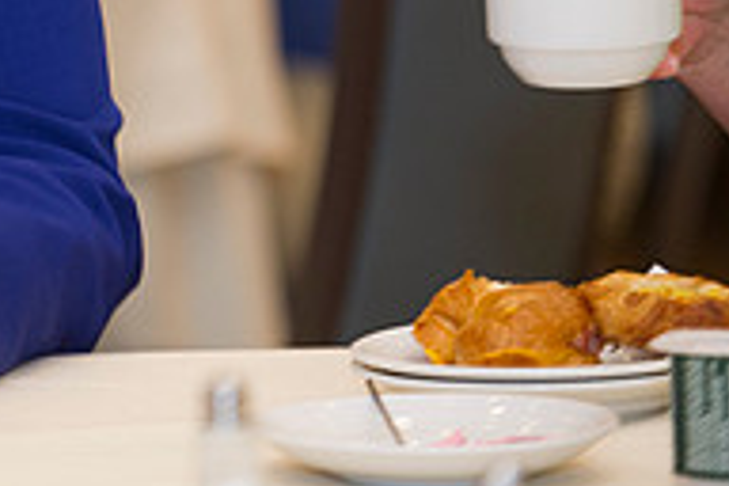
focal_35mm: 452
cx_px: -357
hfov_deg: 4.5
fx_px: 9152
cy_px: -122
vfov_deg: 3.0
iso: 1600
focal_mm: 150
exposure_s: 1/125
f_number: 2.8
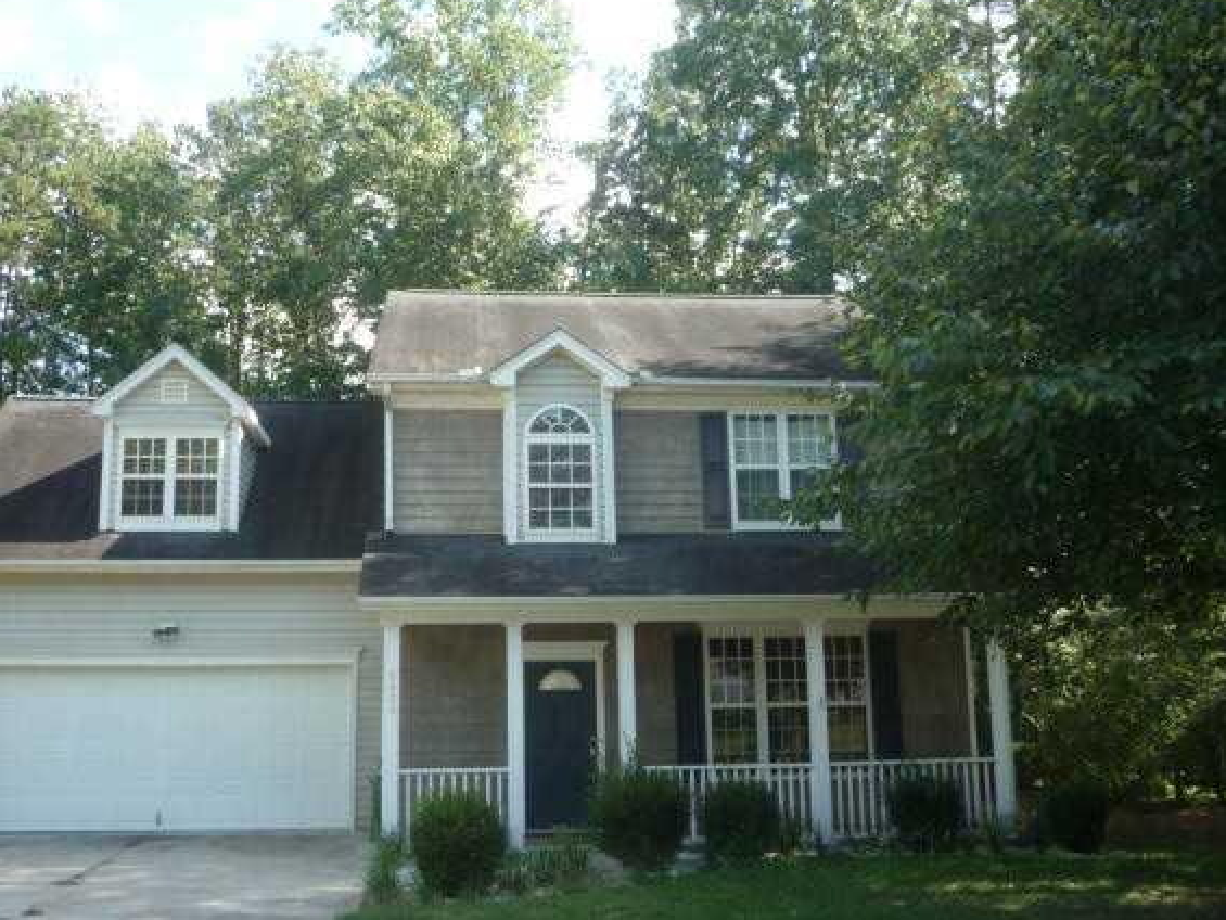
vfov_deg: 41.8
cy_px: 488
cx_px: 553
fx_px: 1204
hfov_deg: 53.9
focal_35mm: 34
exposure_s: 1/125
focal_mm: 5.2
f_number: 4
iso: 100
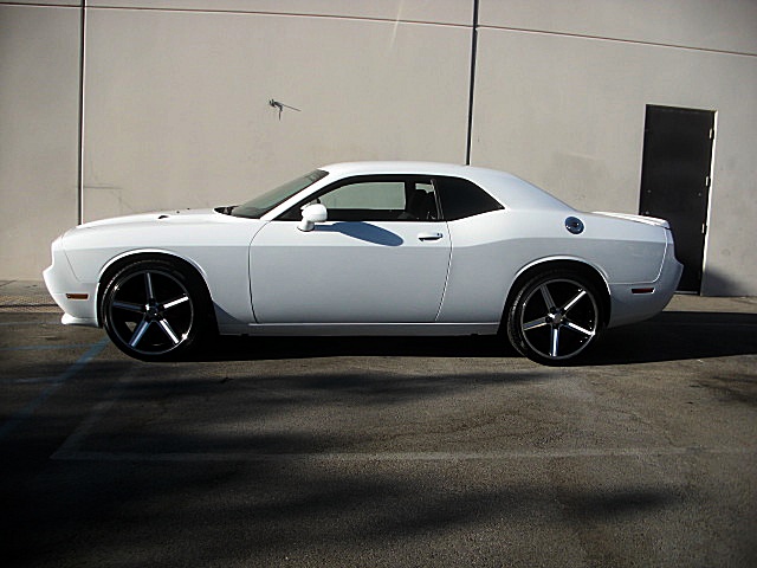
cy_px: 284
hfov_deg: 51.4
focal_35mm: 36
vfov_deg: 39.7
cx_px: 378
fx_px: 787
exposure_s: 1/800
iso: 50
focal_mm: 6.3
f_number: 2.8
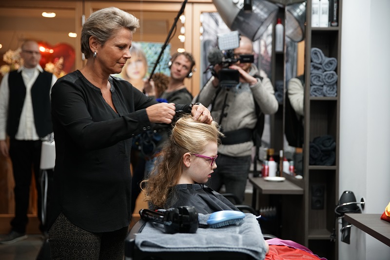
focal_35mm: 50
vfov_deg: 27.0
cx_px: 195
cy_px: 130
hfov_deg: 39.6
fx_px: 542
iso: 800
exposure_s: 1/100
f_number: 2.8
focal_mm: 50
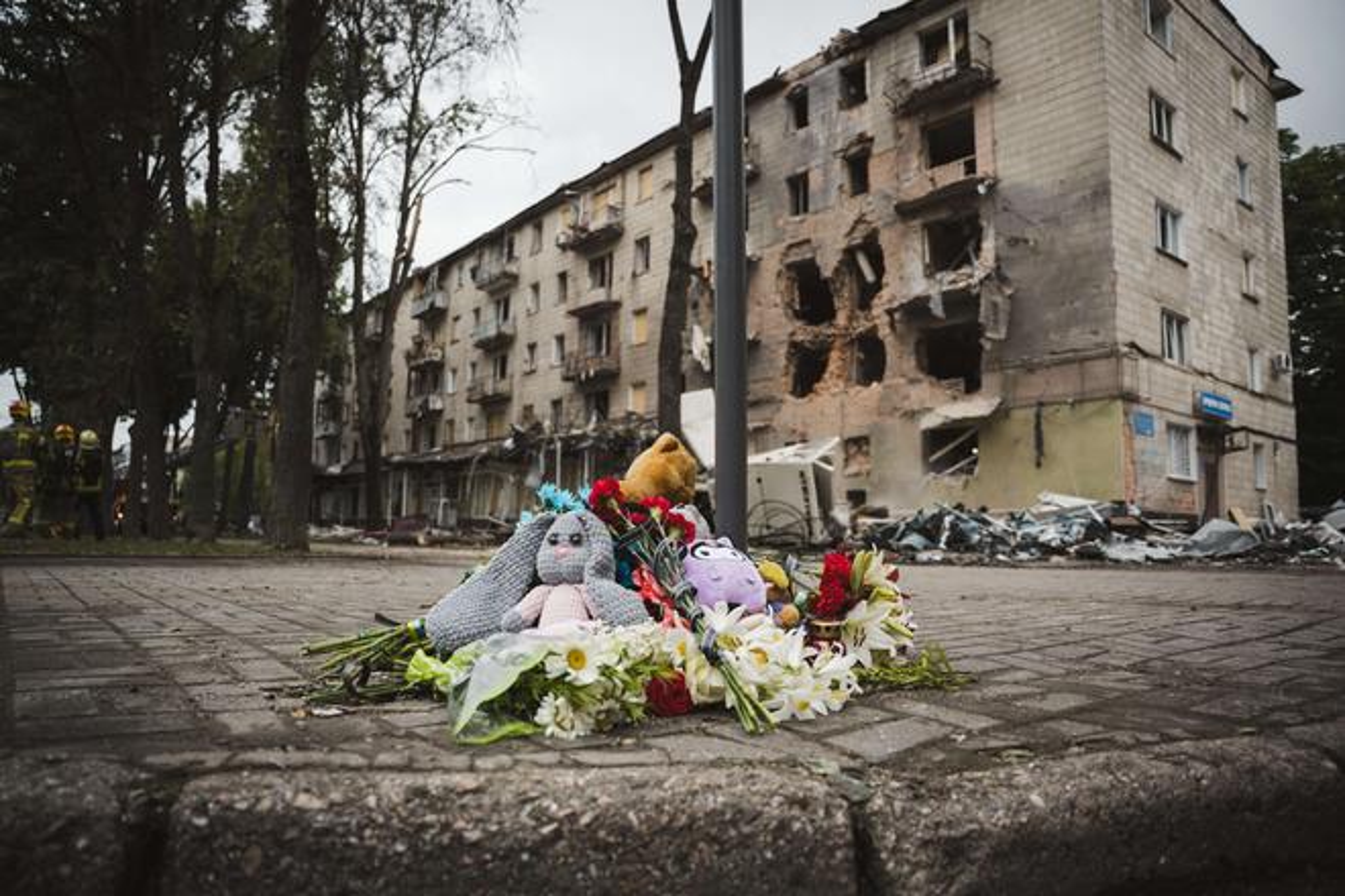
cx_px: 672
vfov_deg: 53.1
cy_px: 448
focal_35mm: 24
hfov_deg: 73.7
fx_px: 897
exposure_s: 1/500
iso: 125
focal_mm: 24
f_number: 2.8
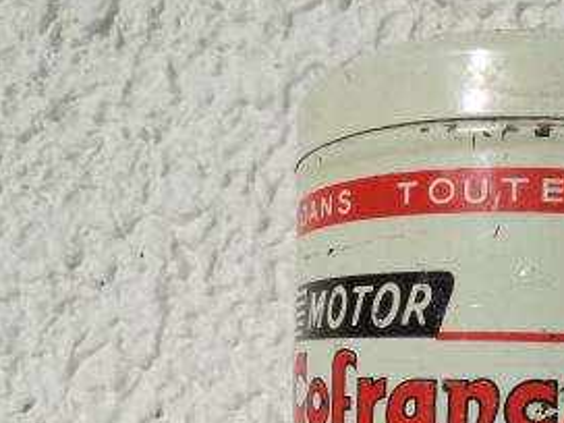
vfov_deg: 26.3
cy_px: 408
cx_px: 552
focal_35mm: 53
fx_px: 864
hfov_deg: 33.4
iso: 80
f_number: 4.7
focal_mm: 4.3
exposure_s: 1/1250
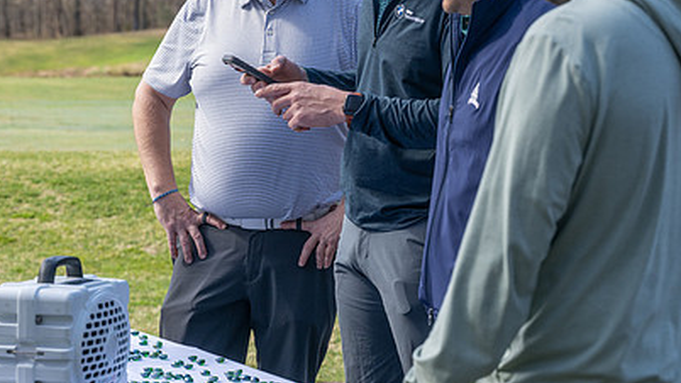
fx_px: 2149
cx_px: 266
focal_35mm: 119
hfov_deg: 18.0
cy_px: 162
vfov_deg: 10.2
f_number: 5
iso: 200
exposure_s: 1/500
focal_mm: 70
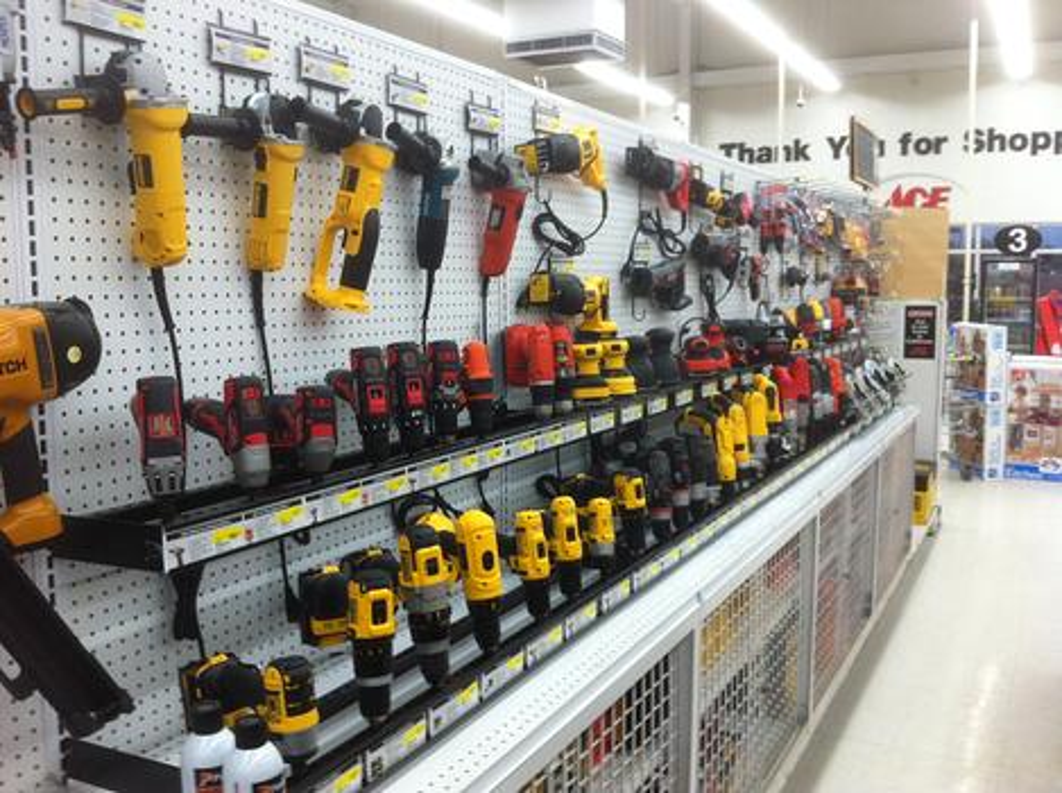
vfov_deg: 40.6
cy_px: 396
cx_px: 531
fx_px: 1072
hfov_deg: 52.7
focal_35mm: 35
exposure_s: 1/20
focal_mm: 3.85
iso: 80
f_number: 2.8
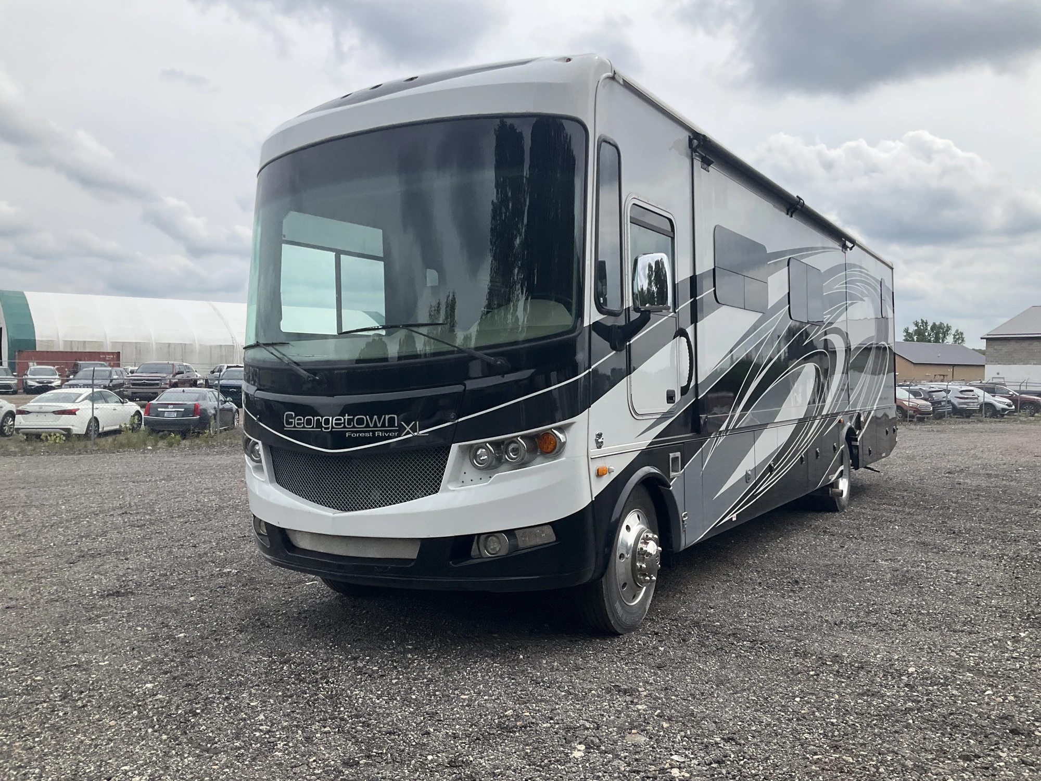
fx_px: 872
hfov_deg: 61.7
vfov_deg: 48.2
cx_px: 520
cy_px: 390
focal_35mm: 29
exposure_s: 1/1490
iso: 25
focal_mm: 3
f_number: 1.8
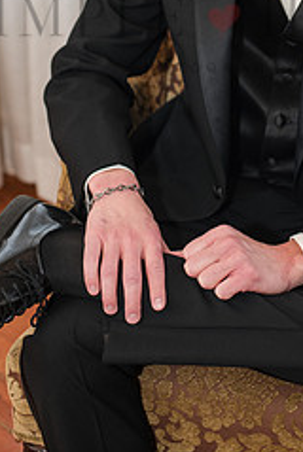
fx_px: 1183
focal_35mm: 94
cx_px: 212
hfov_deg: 14.6
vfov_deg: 21.2
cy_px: 49
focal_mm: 50
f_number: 3.2
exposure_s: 1/250
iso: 400
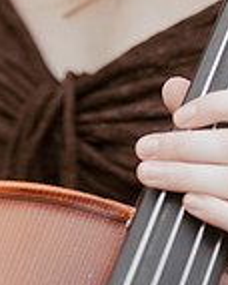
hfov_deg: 6.2
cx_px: 124
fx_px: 2121
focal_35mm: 252
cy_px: -159
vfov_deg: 7.5
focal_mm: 85
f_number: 2.2
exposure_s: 1/500
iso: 250
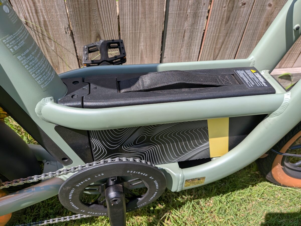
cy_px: 113
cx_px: 150
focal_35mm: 24
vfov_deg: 56.8
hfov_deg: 71.6
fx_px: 209
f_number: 1.7
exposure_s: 1/1391
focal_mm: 4.53
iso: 28
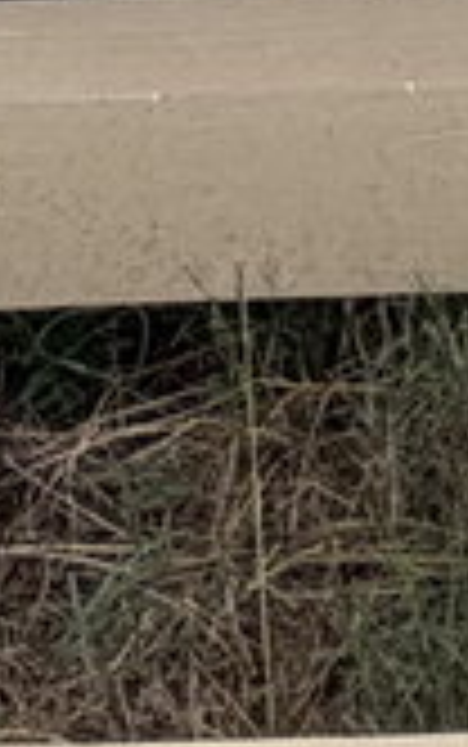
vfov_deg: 9.6
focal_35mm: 143
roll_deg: +0.9
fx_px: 2913
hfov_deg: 9.1
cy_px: -1760
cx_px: 441
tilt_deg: -7.9
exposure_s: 1/411
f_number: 2.2
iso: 50
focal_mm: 2.22
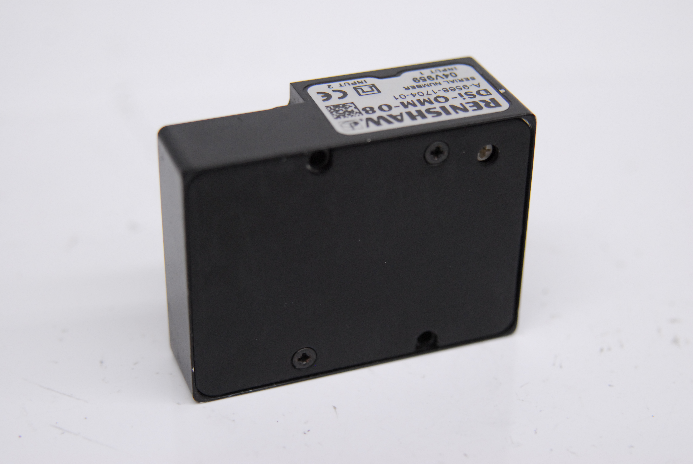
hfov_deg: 26.0
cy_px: 232
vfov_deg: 17.5
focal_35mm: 78
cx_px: 346
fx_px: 1503
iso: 800
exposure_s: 1/160
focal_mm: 52
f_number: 3.8
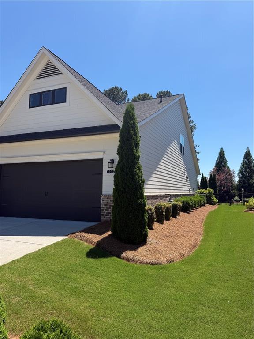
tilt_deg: +4.4
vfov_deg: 71.6
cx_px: 127
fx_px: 235
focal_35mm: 24
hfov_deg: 56.8
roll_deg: -0.5
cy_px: 170
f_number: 1.78
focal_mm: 6.76
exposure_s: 1/3953
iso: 80
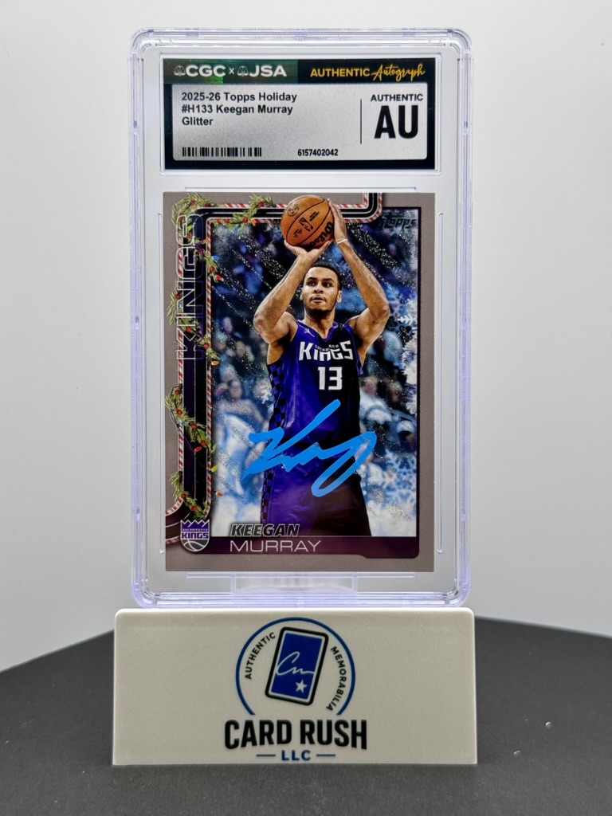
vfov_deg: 39.7
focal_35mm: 48
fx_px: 1131
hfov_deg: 30.3
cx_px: 306
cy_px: 408
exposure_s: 1/198
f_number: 1.78
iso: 50
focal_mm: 6.76
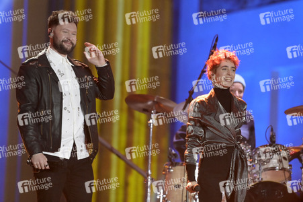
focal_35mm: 360
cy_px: 101
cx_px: 152
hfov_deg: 5.7
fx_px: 3028
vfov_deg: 3.8
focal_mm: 360
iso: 12800
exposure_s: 1/500
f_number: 5.6
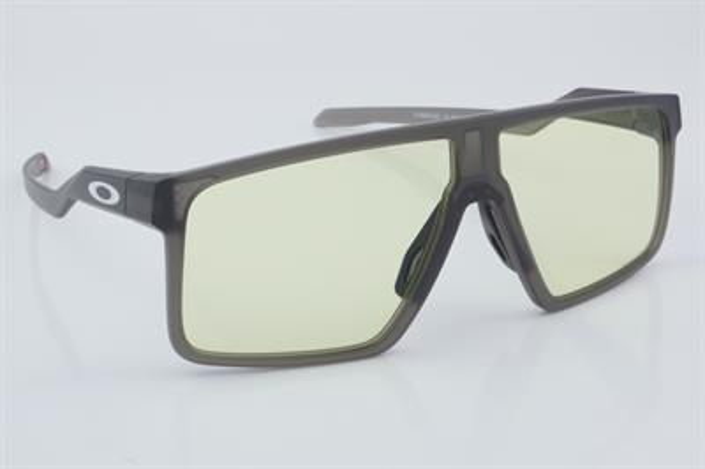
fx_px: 1468
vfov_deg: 18.2
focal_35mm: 75
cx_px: 352
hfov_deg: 27.0
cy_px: 234
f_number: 32
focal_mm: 50
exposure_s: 1/4
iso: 100
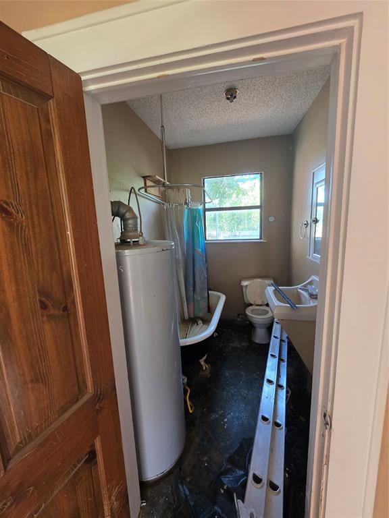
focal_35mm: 13
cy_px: 259
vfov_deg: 106.2
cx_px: 194
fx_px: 195
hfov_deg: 89.9
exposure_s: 1/60
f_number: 1.9
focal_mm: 2.2
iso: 400
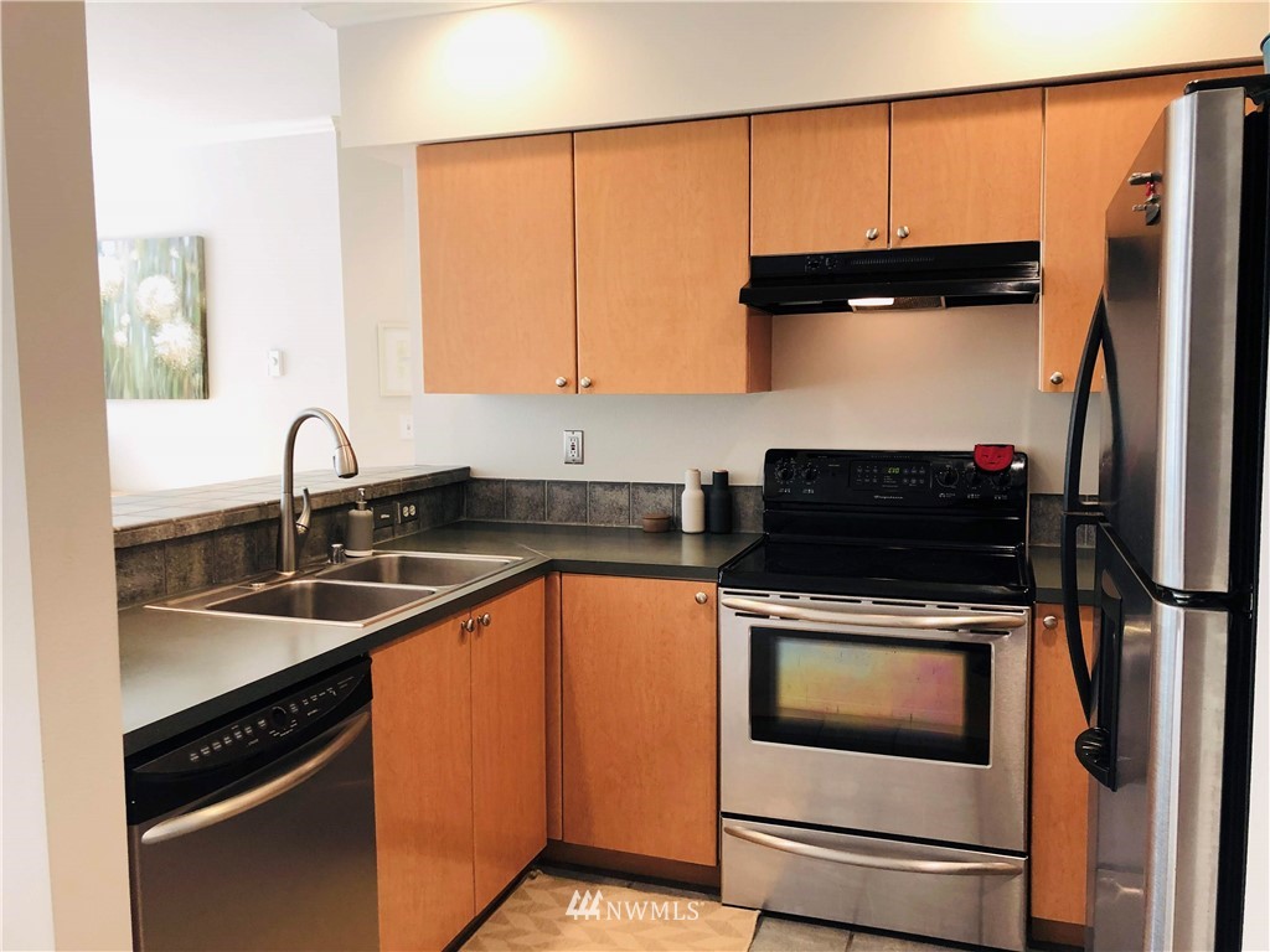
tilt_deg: -5.2
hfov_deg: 63.4
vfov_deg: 49.7
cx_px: 635
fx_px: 1027
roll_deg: +0.9
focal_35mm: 28
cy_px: 476
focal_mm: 4
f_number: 1.8
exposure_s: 1/20
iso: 40
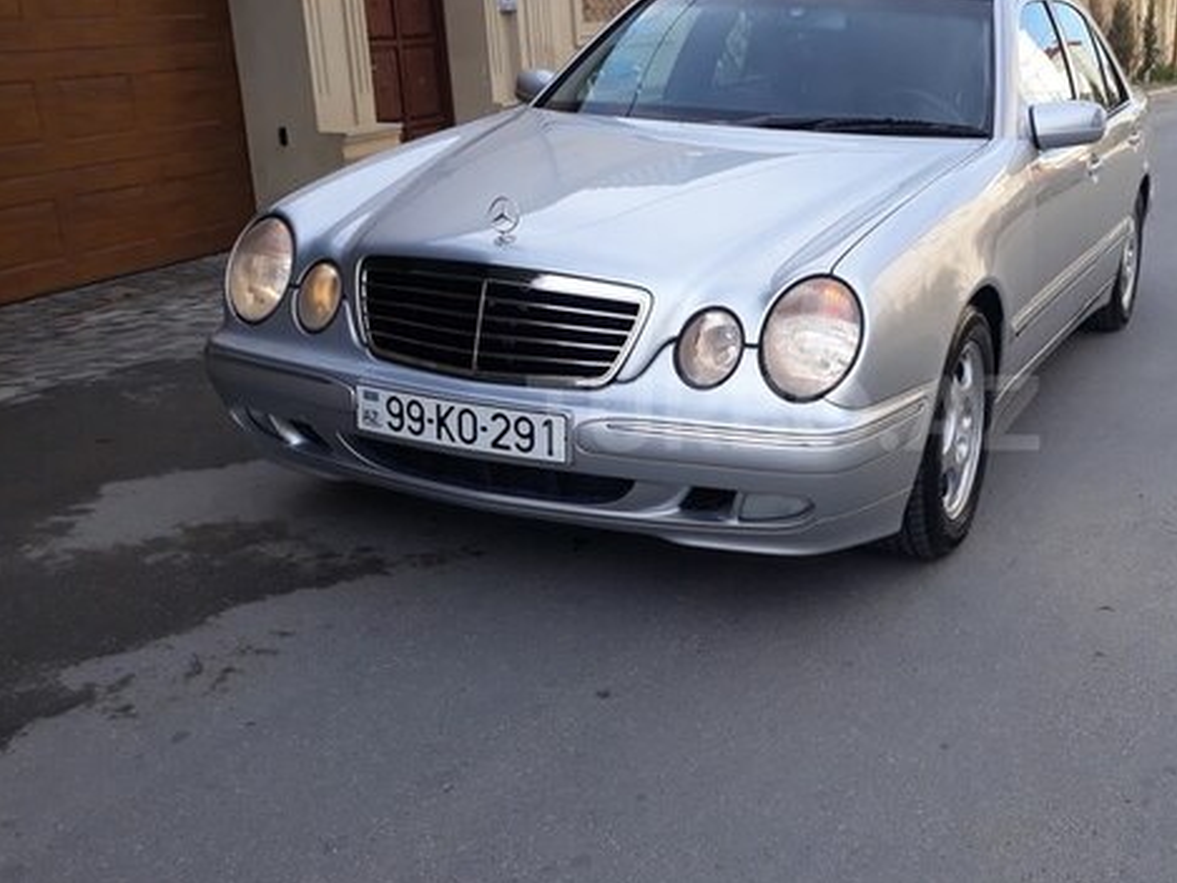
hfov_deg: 48.2
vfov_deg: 37.7
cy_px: 413
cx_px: 783
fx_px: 1292
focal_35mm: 38
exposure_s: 1/489
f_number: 1.7
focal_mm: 3.71
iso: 40
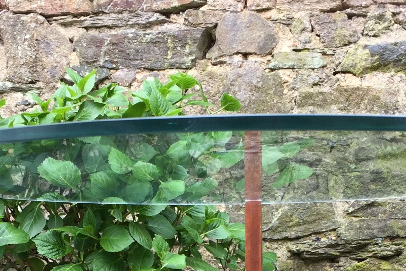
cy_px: 369
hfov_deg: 24.2
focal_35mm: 84
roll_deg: +0.6
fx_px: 947
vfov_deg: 15.4
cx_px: 206
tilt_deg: -6.0
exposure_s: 1/100
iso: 32
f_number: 2.2
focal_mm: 4.15
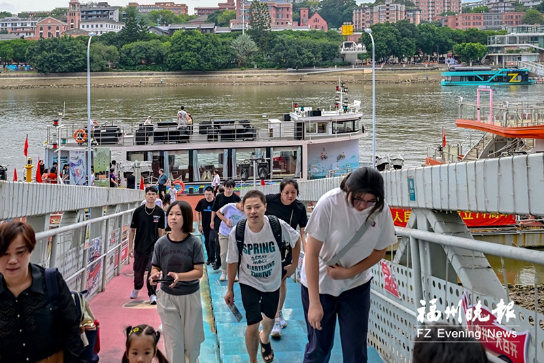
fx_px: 574
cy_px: 182
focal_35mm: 38
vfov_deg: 35.1
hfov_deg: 50.7
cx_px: 272
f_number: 5.6
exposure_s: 1/500
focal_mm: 38
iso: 400
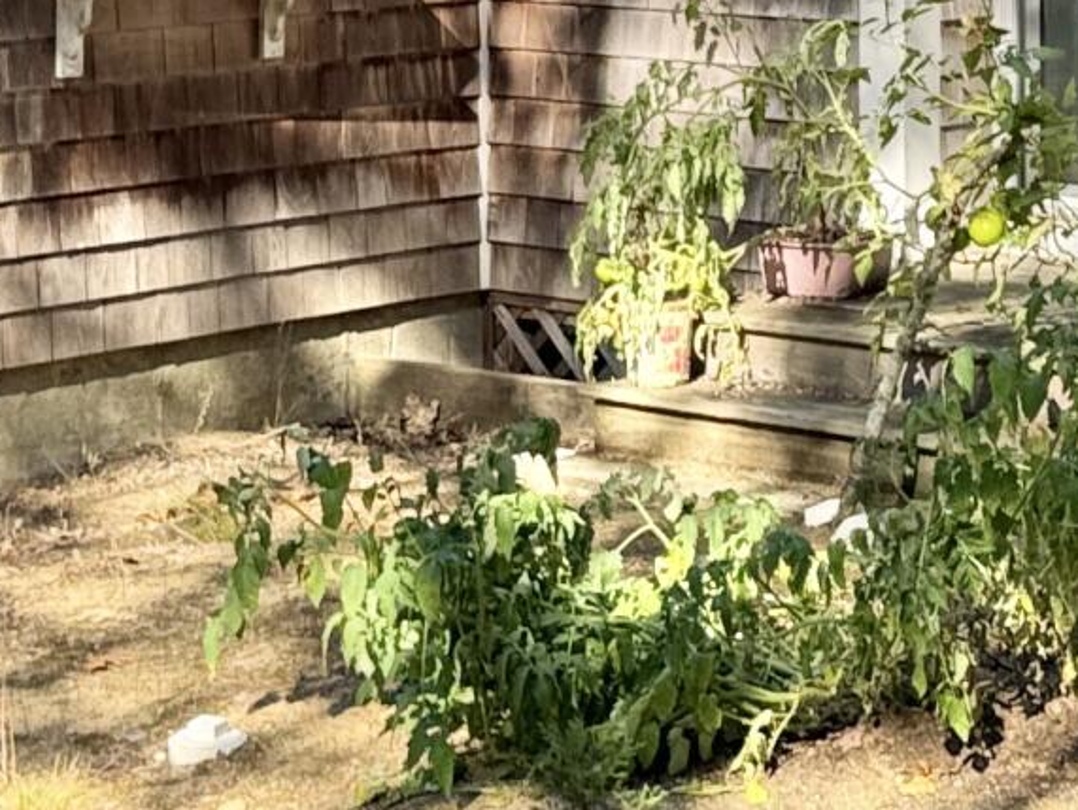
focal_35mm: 126
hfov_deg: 15.6
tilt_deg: -1.7
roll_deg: -0.4
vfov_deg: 11.6
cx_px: 765
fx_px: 3926
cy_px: -147
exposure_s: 1/782
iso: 80
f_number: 1.78
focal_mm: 6.76
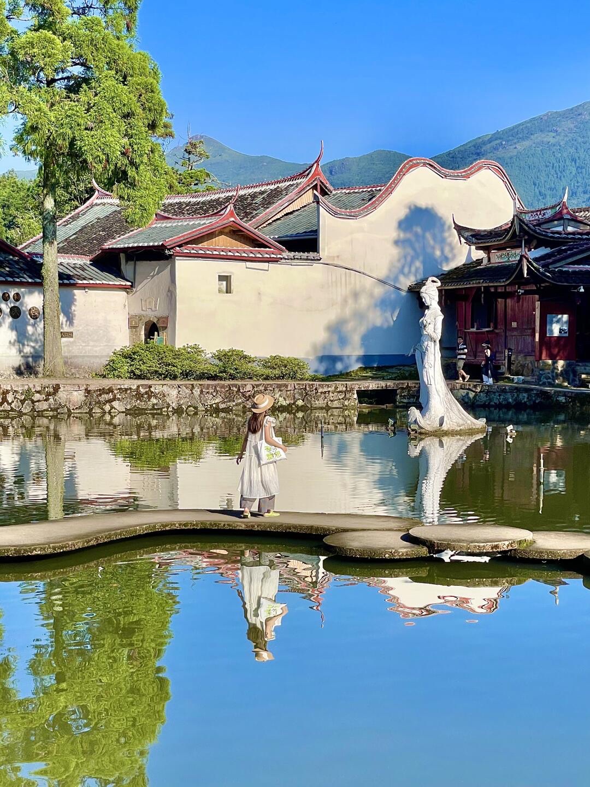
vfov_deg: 36.8
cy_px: 394
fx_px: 1182
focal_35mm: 52
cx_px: 295
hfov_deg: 28.0
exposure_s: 1/1370
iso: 25
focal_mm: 6
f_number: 2
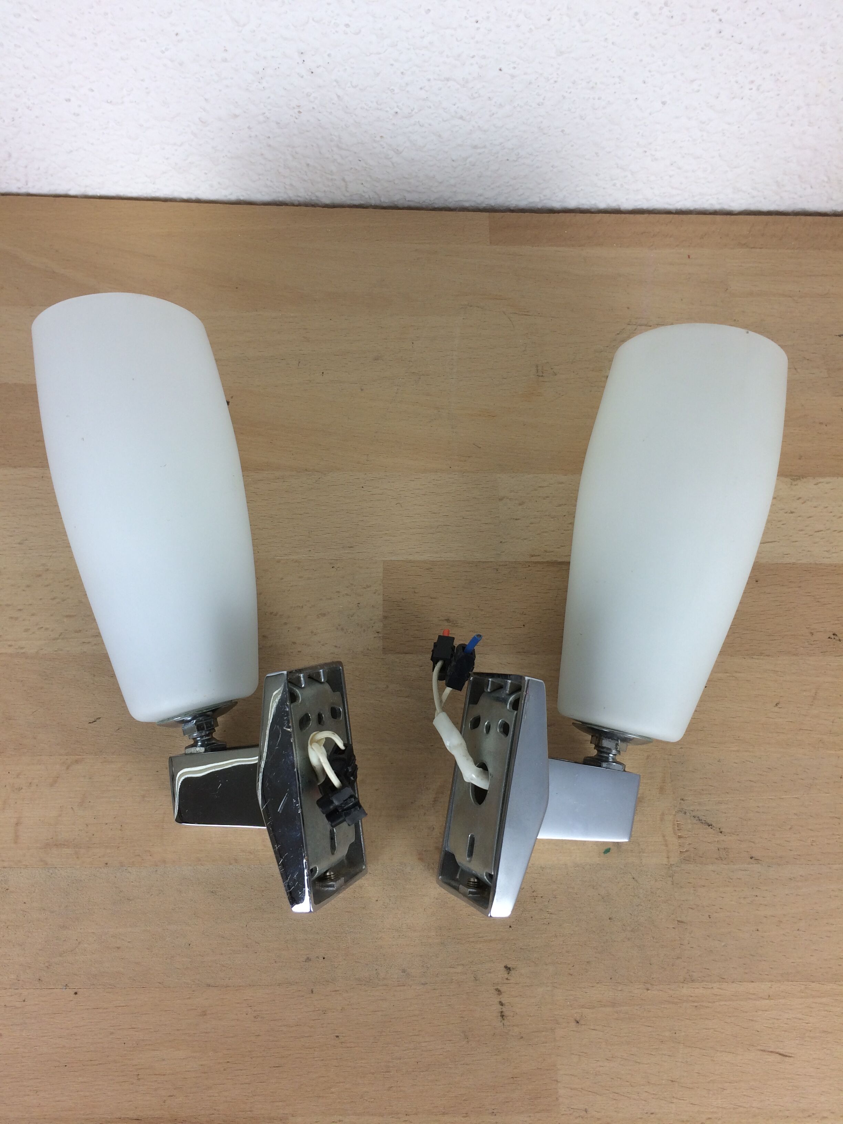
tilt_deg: -68.8
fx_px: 942
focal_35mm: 29
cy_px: 562
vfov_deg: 61.7
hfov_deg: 48.2
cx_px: 422
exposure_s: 1/50
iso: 32
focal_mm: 4.15
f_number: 2.2
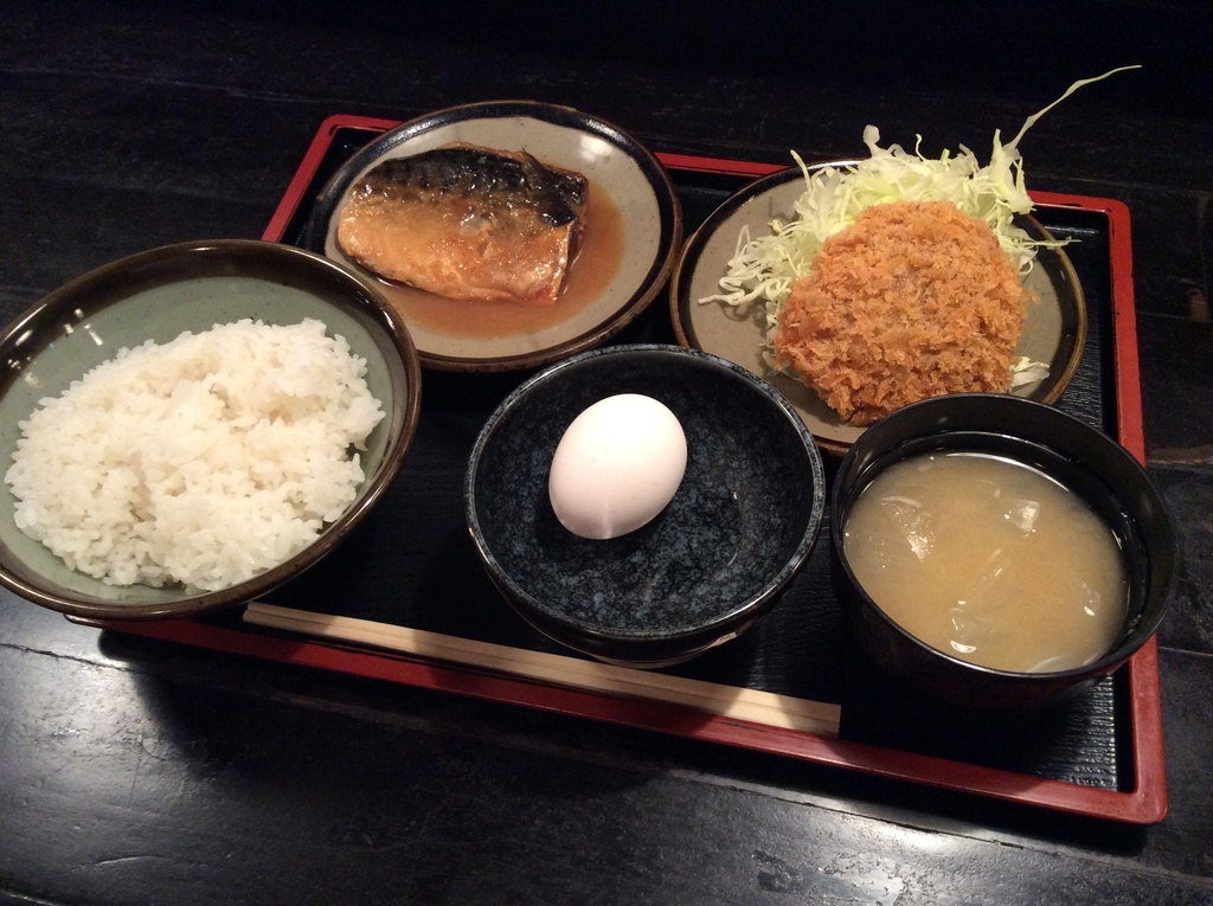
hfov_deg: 56.9
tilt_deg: -56.1
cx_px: 606
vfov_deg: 44.1
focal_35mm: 32
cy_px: 453
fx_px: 1120
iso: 160
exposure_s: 1/24
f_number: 2.4
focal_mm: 3.3
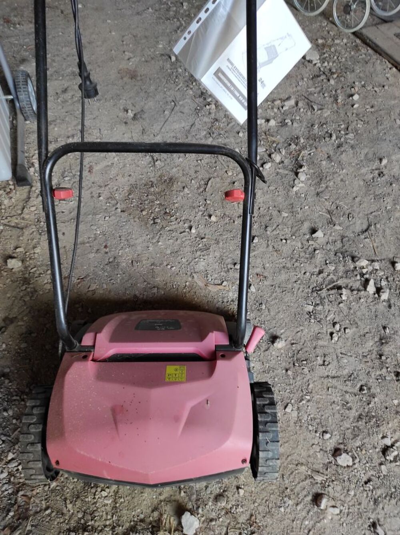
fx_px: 386
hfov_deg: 54.8
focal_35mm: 25
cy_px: 268
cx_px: 200
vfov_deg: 69.4
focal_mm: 5.43
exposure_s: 1/50
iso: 123
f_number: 1.89
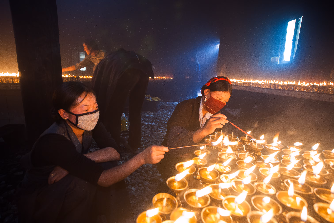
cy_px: 112
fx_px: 167
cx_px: 167
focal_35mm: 18
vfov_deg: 67.4
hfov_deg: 90.0
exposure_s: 1/15
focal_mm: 18
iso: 800
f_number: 4
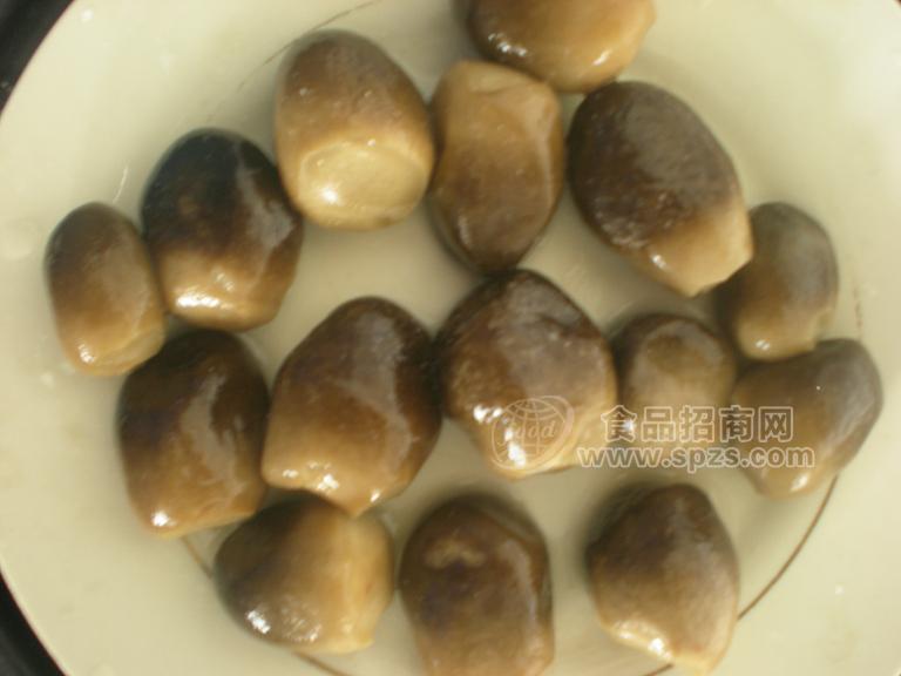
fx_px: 989
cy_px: 338
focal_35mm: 38
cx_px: 450
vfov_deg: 37.7
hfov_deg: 49.0
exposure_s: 1/8
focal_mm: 6.3
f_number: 3.1
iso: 96
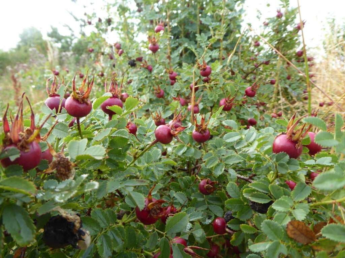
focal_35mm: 25
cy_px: 129
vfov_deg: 54.9
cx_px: 172
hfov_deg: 69.4
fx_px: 249
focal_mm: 4.3
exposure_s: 1/125
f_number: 3.3
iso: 80
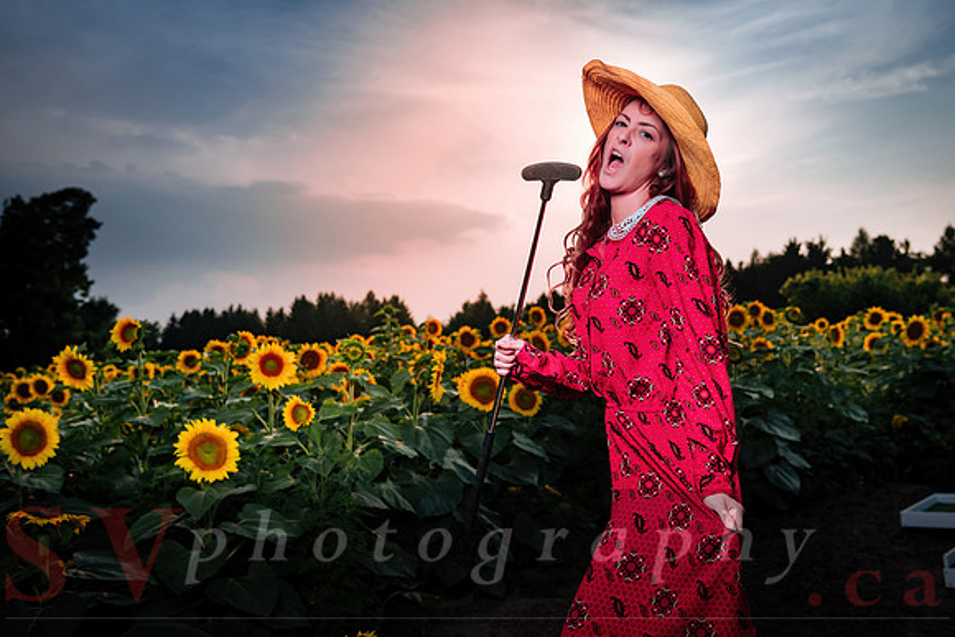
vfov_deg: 35.1
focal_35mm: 38
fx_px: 1005
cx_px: 532
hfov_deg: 50.7
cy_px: 282
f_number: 4.5
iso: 64
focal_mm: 34
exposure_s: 1/250
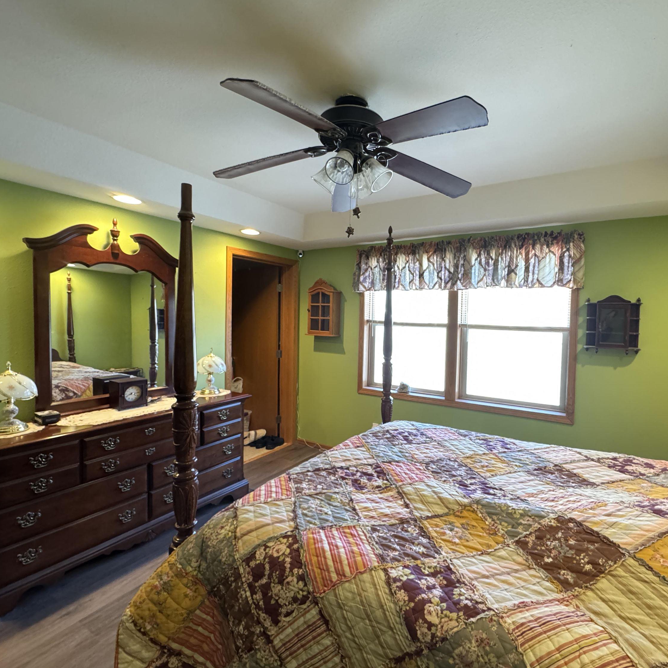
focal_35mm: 17
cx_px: 385
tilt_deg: -2.3
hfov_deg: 83.4
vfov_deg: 84.0
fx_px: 371
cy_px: 333
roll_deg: -1.4
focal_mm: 2.22
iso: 800
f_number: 2.2
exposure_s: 1/40
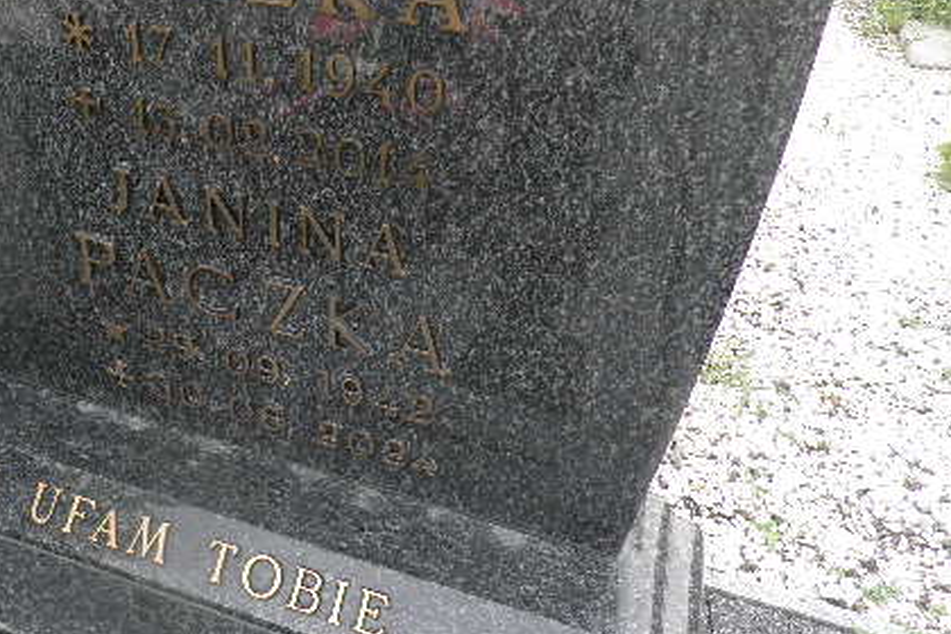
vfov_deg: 34.3
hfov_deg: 49.7
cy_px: 152
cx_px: 308
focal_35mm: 38
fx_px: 1004
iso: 64
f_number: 3.3
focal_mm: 4.3
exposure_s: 1/125
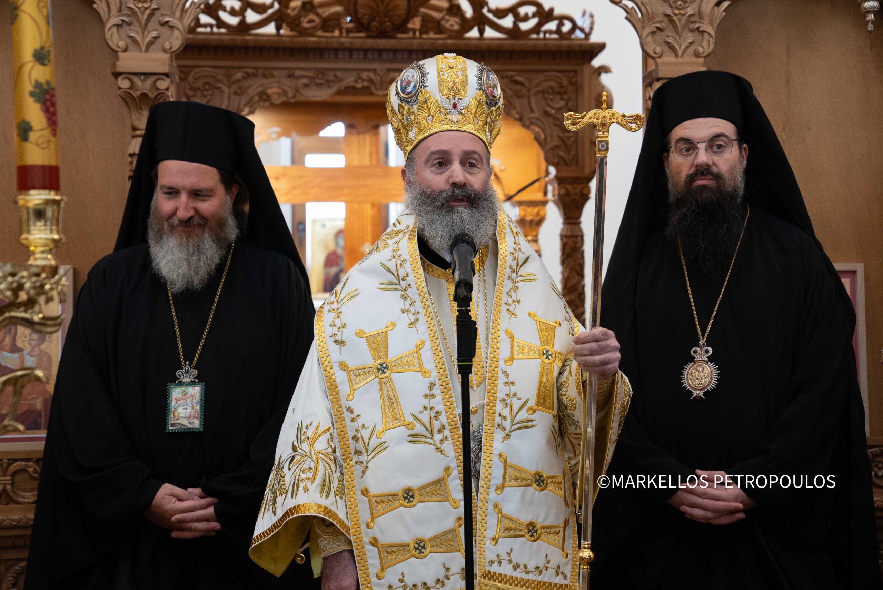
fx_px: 1497
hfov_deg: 32.9
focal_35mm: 61
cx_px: 442
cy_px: 295
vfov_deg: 22.3
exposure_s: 1/160
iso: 3200
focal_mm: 61
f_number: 4
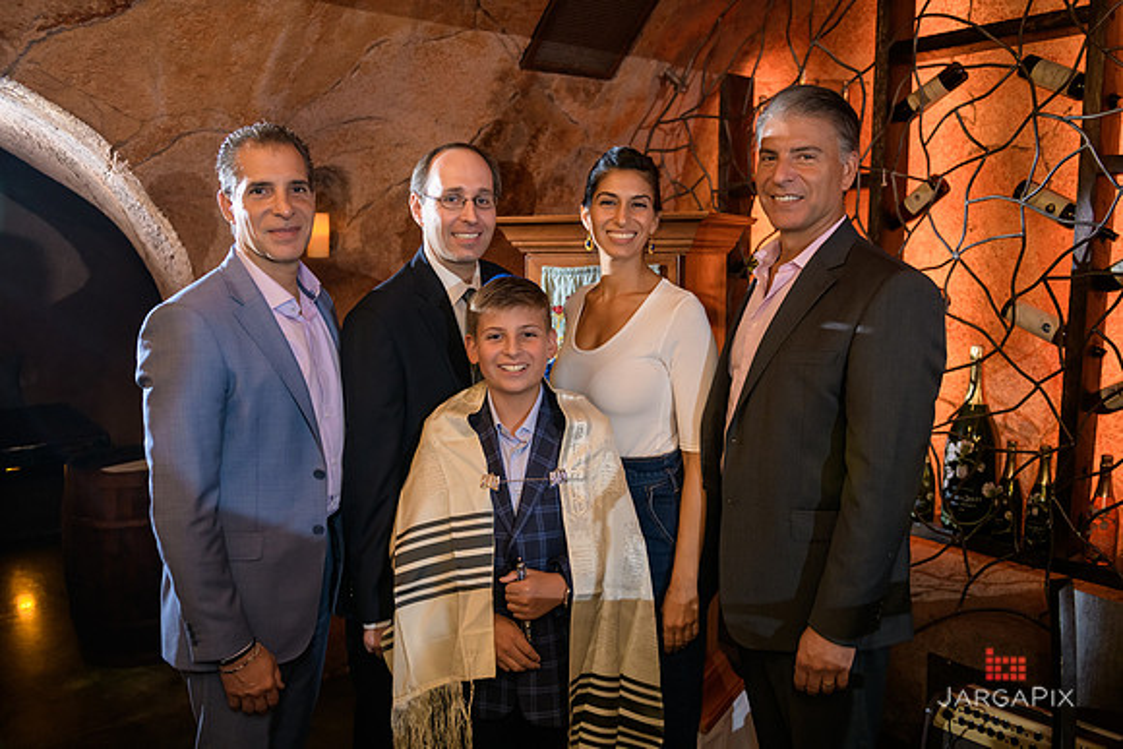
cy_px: 374
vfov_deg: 45.0
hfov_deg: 63.6
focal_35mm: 29
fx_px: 905
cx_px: 562
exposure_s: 1/125
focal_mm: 29
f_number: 3.2
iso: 1600
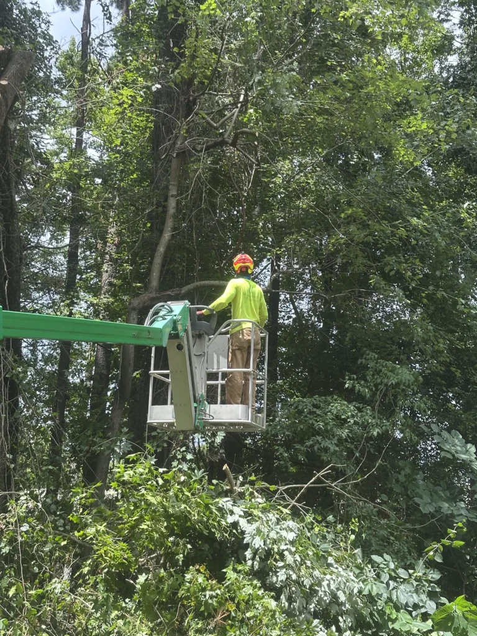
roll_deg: -2.2
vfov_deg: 39.7
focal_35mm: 48
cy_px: 318
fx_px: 882
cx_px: 238
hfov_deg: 30.3
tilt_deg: +17.6
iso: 64
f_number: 1.78
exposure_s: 1/740
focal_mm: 6.86
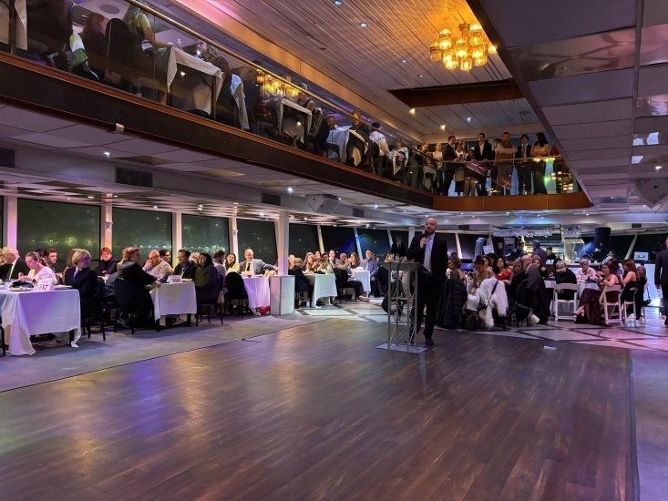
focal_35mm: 26
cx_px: 334
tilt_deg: -0.6
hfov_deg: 67.3
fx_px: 502
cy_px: 250
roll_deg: -2.1
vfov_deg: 53.1
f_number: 1.6
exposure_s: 1/30
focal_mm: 5.96
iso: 640
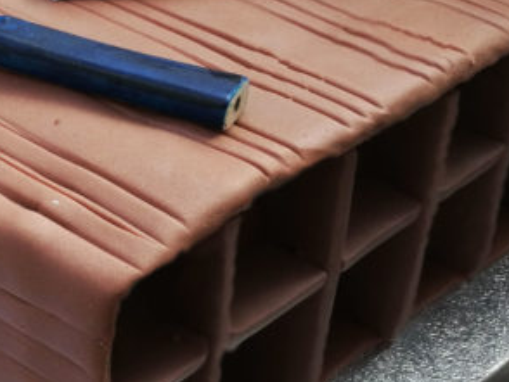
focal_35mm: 94
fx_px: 1383
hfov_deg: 20.0
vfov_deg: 15.7
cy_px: 102
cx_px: -38
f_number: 2.2
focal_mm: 4.5
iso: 64
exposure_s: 1/120
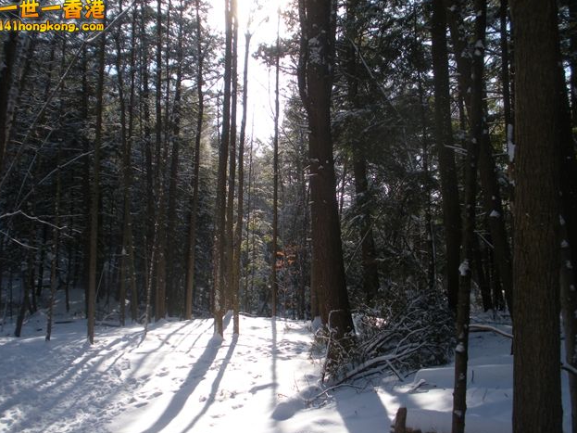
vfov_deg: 38.7
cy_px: 215
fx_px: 617
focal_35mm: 37
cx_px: 288
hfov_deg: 50.1
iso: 64
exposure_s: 1/384
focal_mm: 6.3
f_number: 3.5
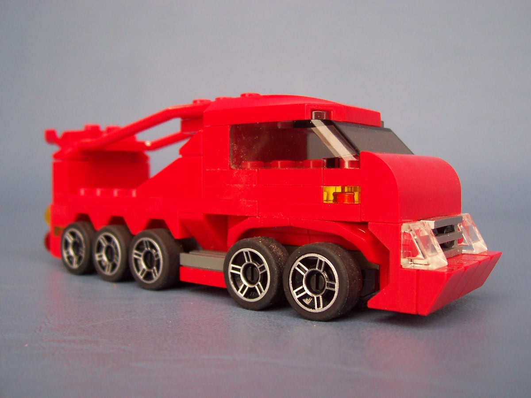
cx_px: 266
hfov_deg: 50.1
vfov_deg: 38.7
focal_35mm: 37
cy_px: 199
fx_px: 568
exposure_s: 1/250
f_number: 2.8
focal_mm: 5.6
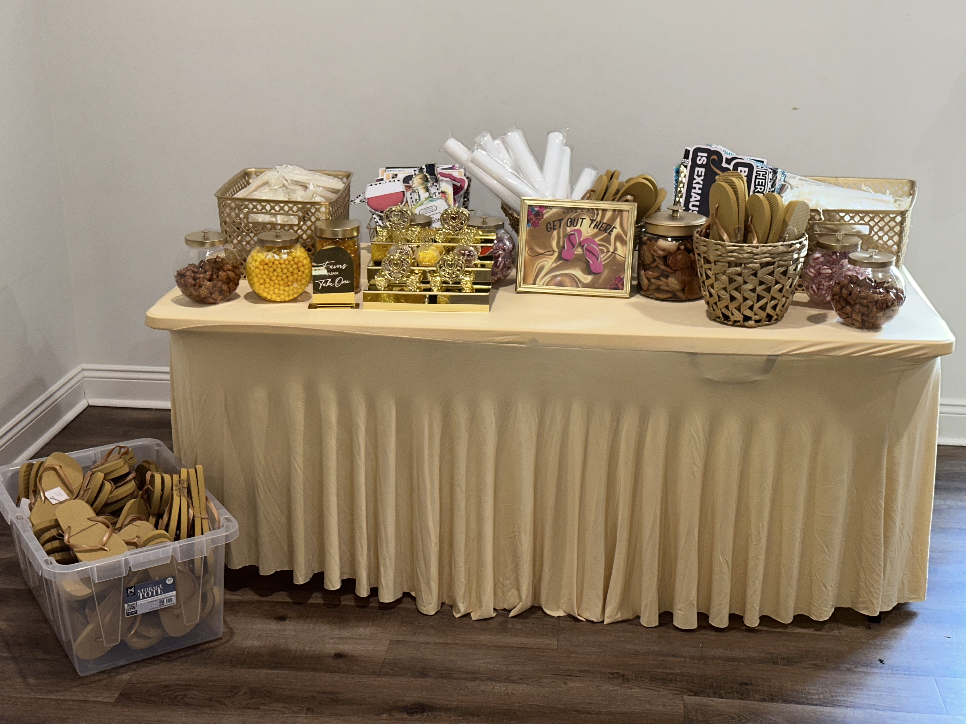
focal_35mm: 48
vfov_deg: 30.3
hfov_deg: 39.7
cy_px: 362
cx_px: 483
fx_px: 1339
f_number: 1.78
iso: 64
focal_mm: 6.86
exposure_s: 1/20
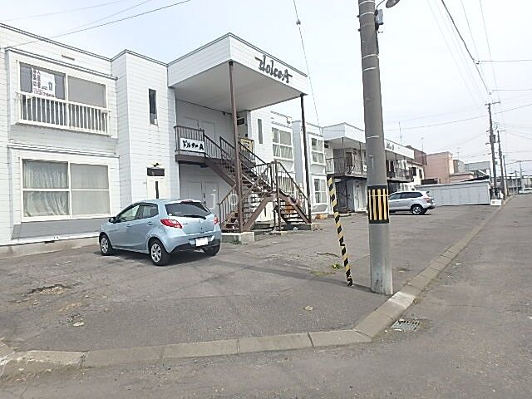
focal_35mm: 21
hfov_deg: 79.0
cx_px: 266
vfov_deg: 63.4
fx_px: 323
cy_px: 200
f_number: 3.5
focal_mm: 3.7
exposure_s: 1/1000
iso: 125
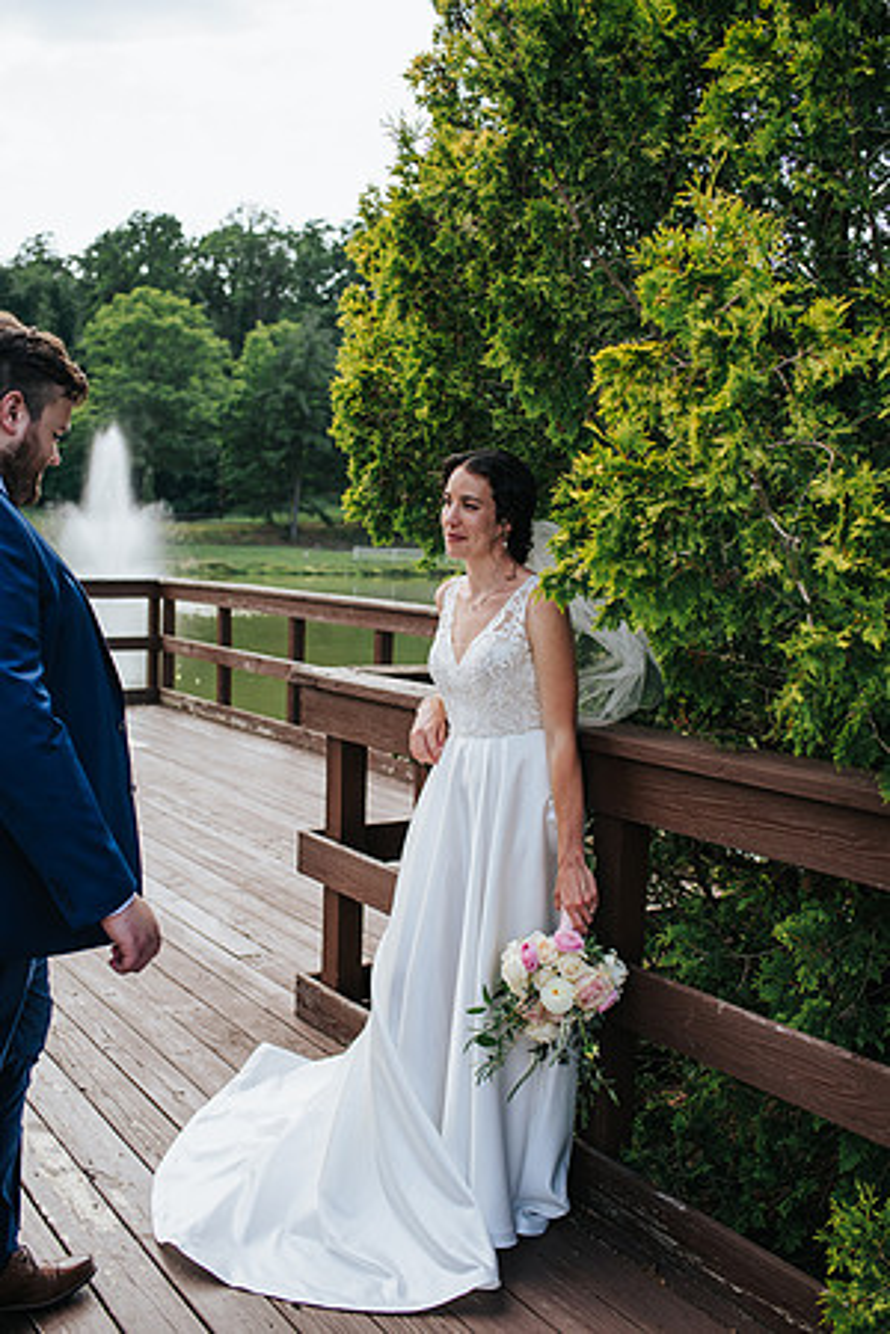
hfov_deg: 37.9
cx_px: 445
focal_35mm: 35
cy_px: 667
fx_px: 1298
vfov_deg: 54.4
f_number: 3.2
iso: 200
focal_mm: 35
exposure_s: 1/1000
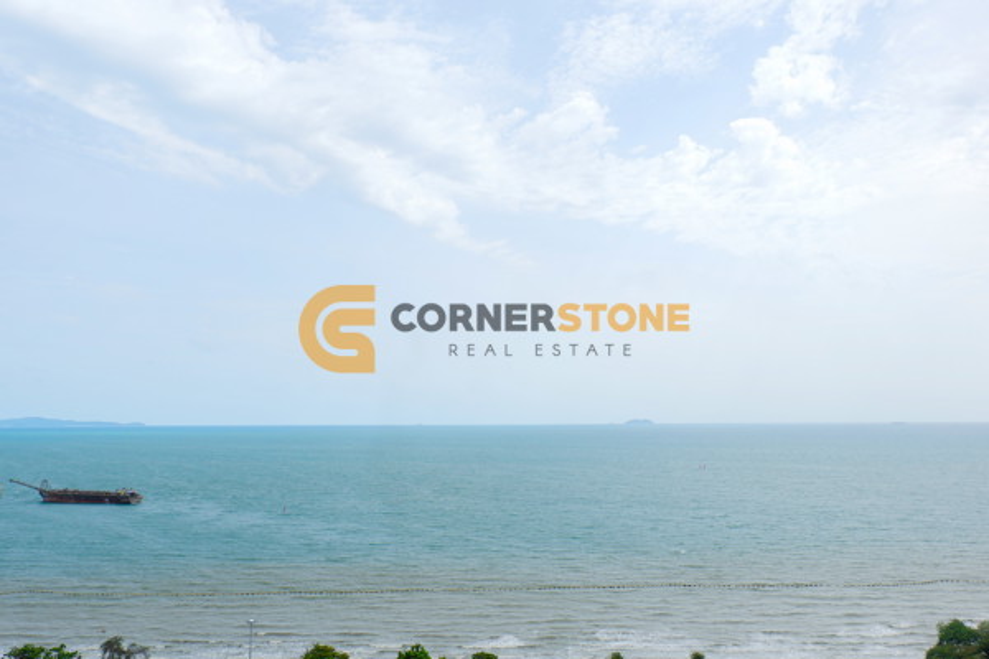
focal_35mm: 32
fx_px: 879
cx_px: 494
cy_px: 330
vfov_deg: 41.1
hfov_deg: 58.7
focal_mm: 21.1
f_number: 10
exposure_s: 1/480
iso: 200
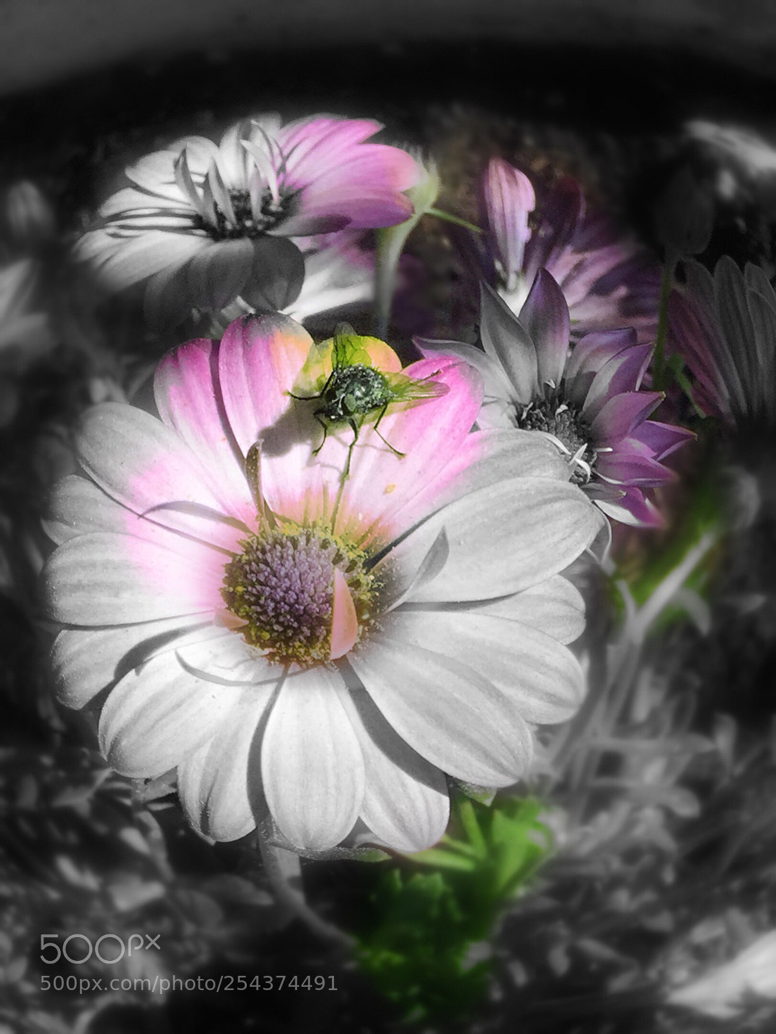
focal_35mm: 29
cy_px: 517
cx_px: 388
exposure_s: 1/1799
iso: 32
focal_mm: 4.15
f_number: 2.2
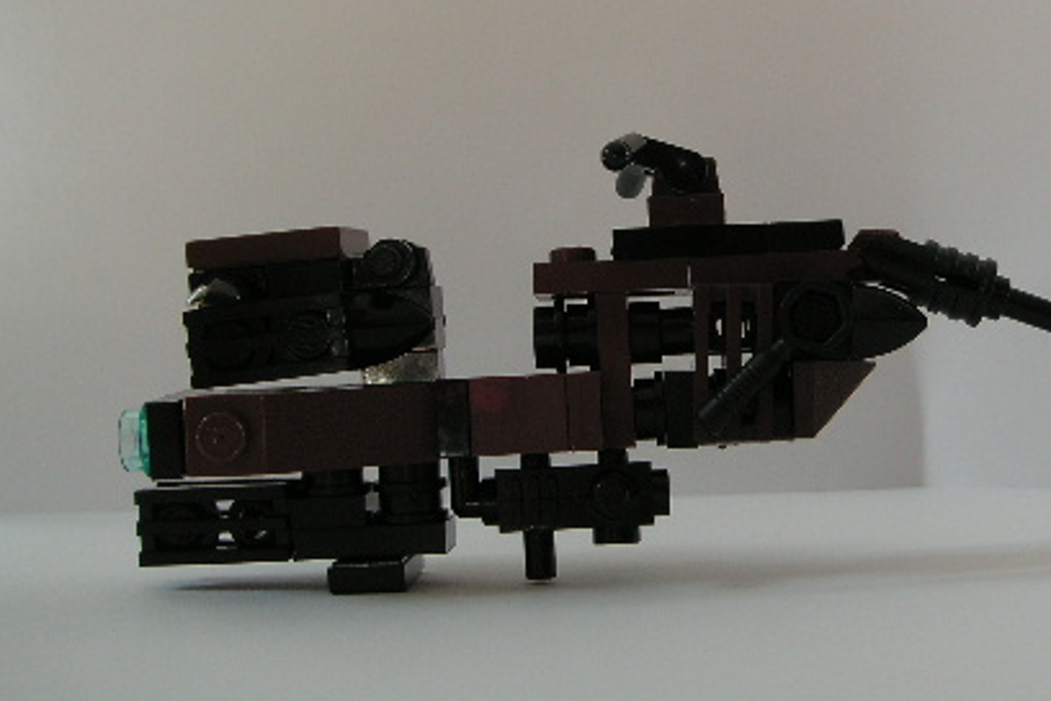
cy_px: 258
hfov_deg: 31.7
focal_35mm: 62
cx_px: 804
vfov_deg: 21.9
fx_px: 1810
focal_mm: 6.3
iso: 64
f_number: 3.3
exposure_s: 1/45
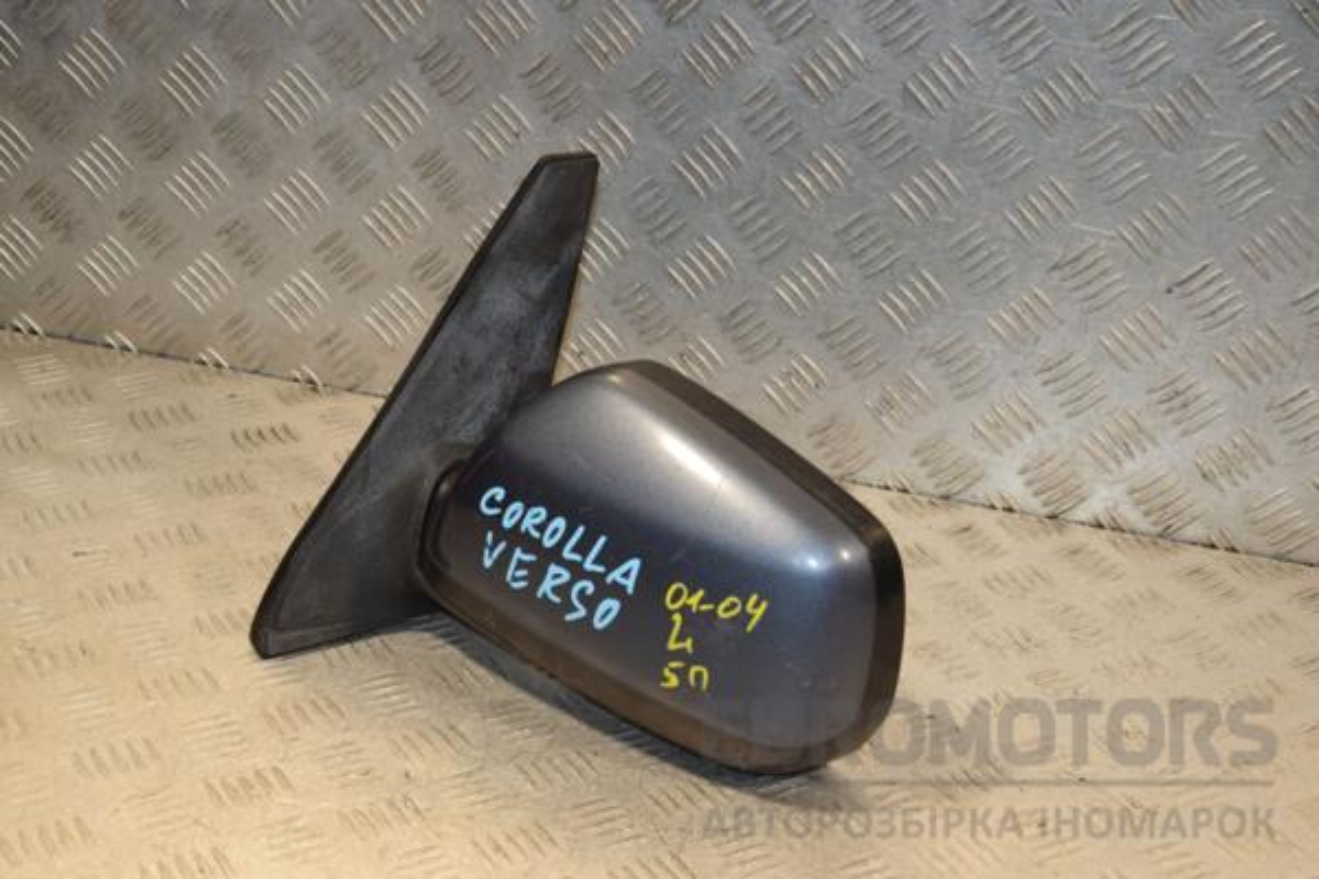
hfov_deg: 31.9
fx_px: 2308
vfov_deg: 21.6
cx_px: 660
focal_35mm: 63
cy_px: 440
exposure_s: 1/200
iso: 800
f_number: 6.3
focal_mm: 42
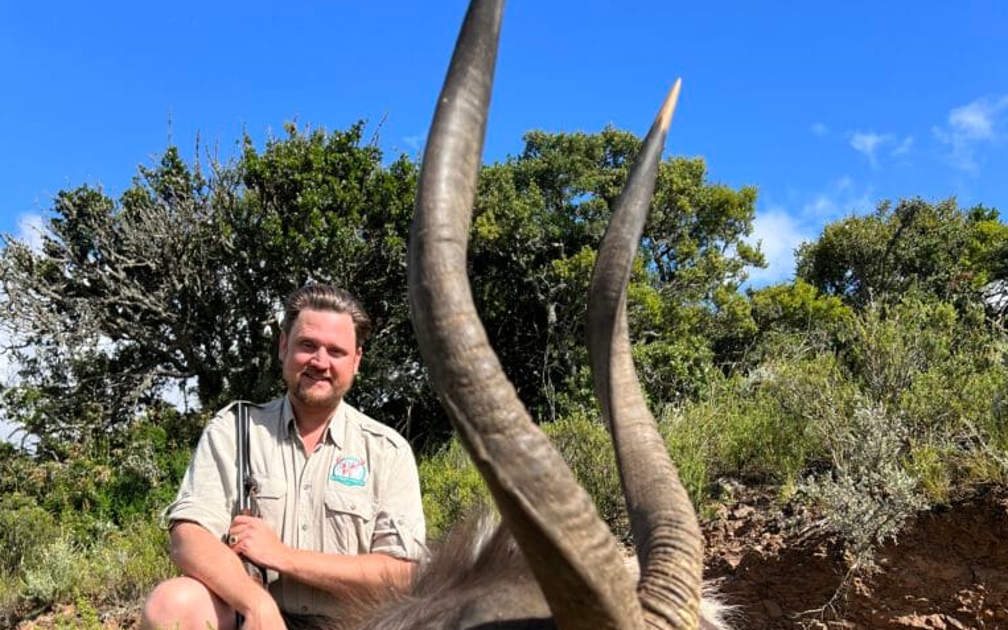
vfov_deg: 33.5
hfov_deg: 52.7
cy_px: 502
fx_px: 1017
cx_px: 505
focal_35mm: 37
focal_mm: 5.7
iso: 50
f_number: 1.5
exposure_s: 1/3077
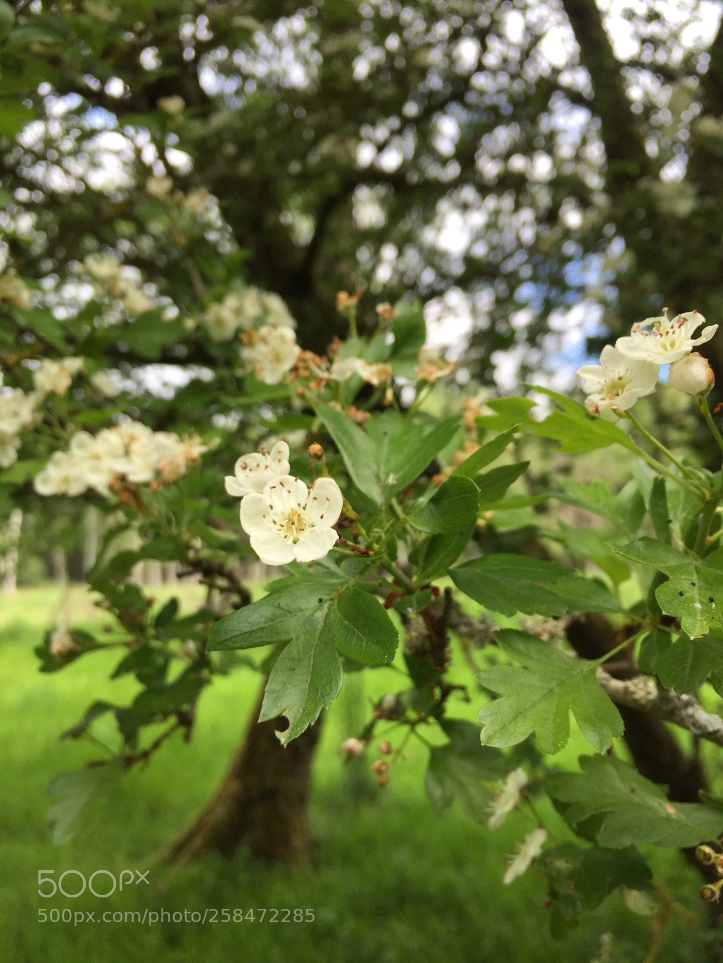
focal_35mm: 29
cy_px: 482
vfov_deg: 61.7
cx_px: 362
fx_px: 808
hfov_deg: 48.2
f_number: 2.2
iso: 32
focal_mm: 4.15
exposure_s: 1/399
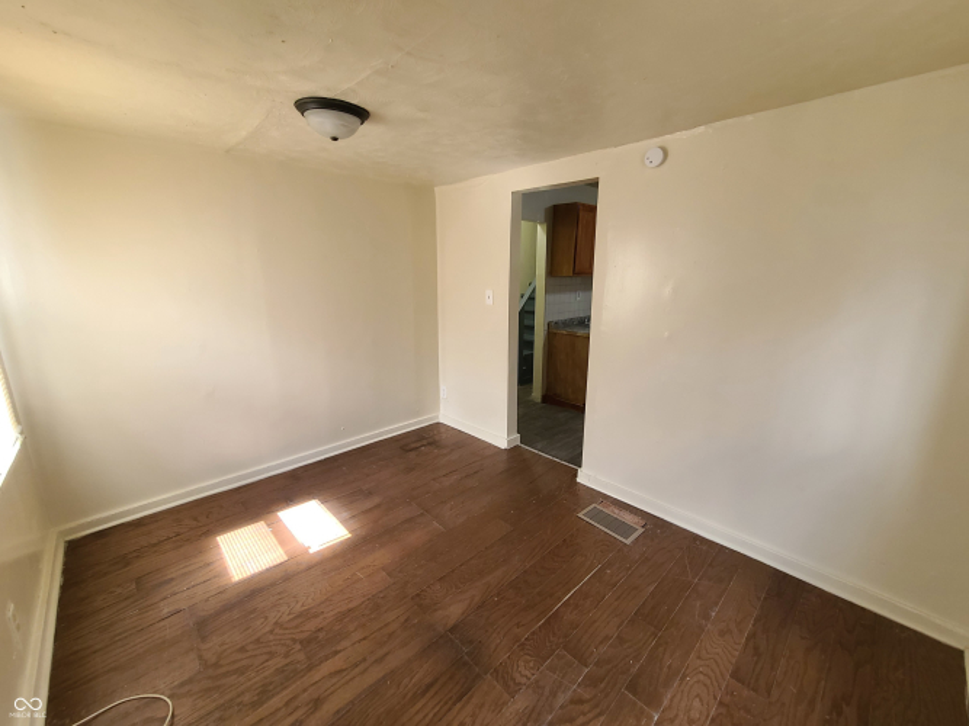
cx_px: 484
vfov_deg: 89.9
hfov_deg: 106.2
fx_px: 364
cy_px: 363
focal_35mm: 13
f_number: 2.2
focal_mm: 2.2
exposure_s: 1/60
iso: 250
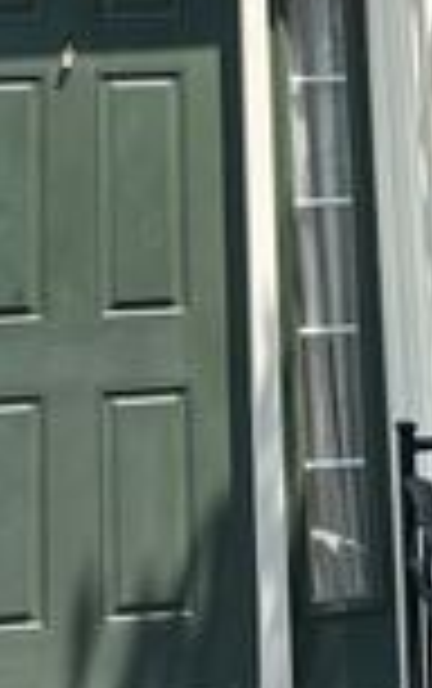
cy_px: -97
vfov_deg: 21.6
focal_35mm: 90
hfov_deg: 14.5
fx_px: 1691
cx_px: 356
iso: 50
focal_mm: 5.7
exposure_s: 1/2083
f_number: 1.5
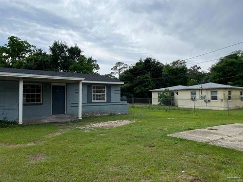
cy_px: 91
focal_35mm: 26
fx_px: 183
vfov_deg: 53.1
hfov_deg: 67.3
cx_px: 122
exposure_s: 1/1517
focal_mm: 5.1
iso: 50
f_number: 1.6
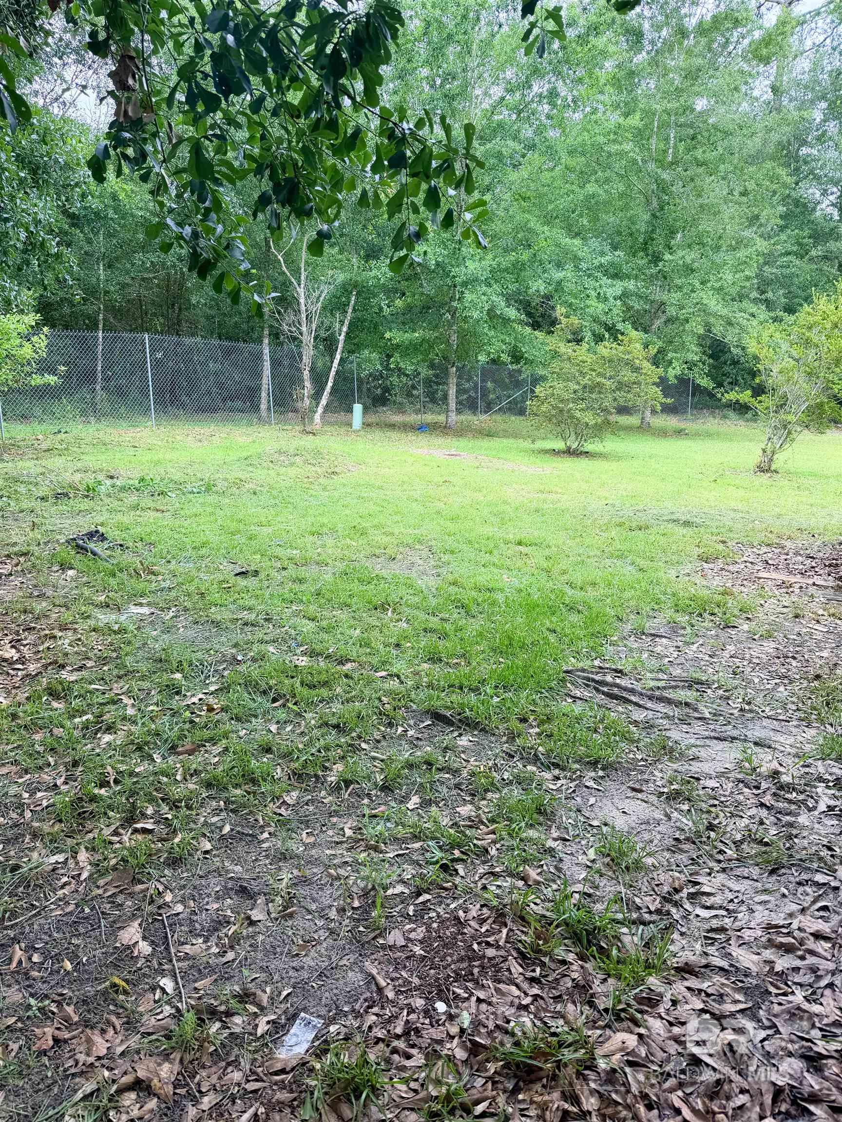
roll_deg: +0.1
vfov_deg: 71.6
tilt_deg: -12.9
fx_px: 778
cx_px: 421
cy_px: 561
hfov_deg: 56.8
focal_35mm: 24
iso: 80
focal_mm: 6.76
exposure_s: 1/612
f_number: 1.78
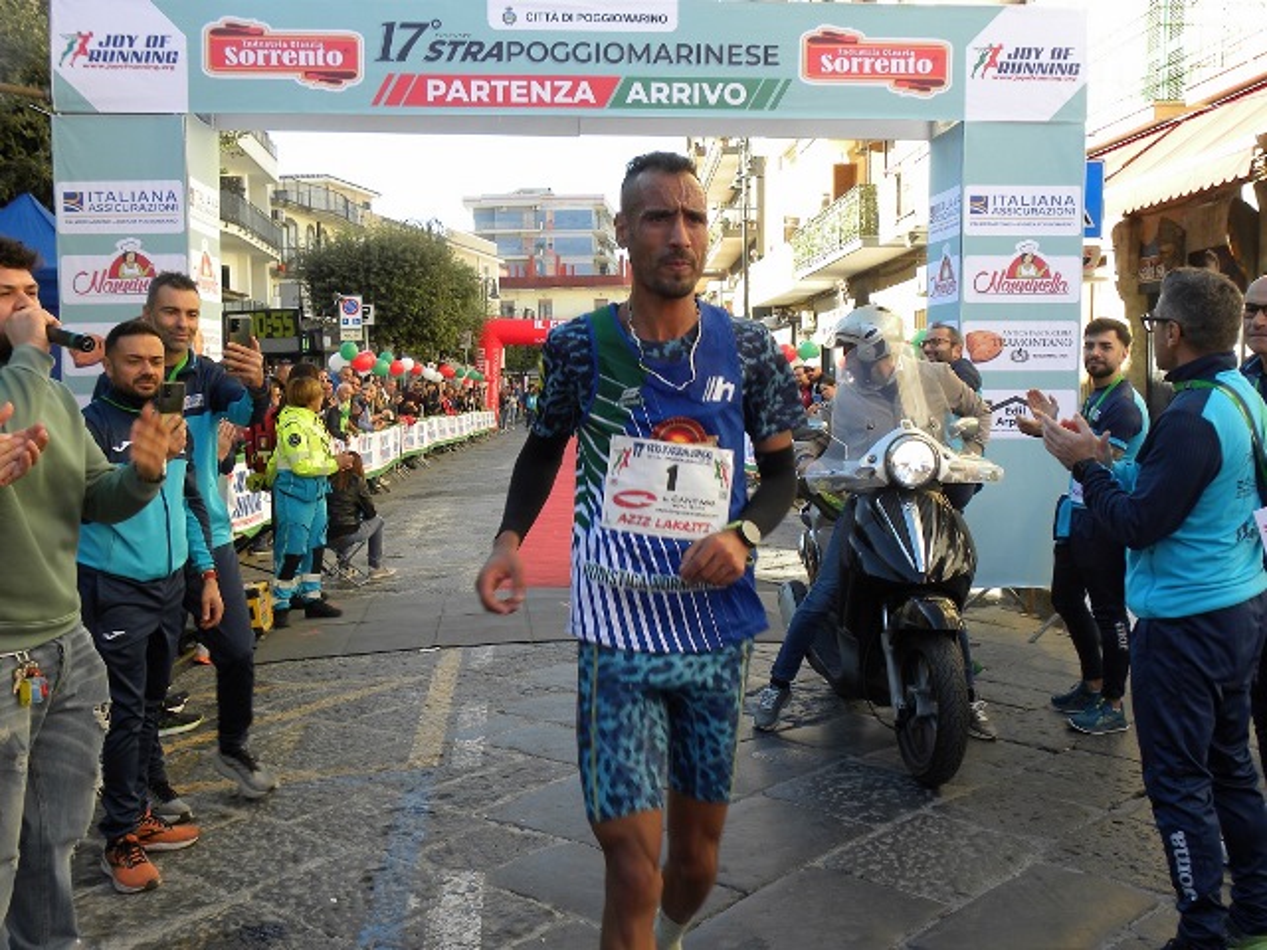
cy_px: 475
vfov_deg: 38.7
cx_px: 634
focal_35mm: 37
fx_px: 1354
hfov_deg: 50.1
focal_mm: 6.6
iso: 64
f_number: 4
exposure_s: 1/103
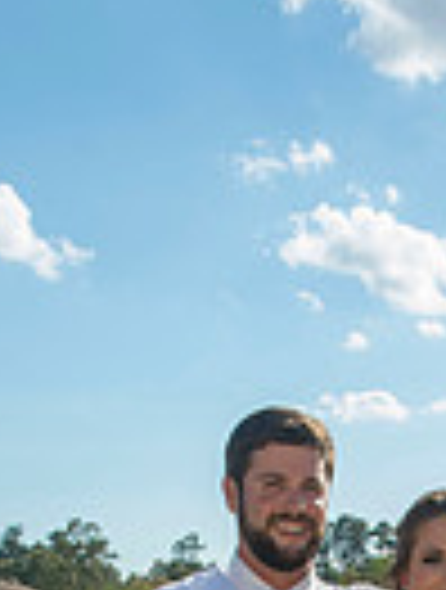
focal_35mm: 102
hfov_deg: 14.4
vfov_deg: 17.3
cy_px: 887
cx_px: 421
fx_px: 1744
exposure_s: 1/500
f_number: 6.3
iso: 200
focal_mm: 31
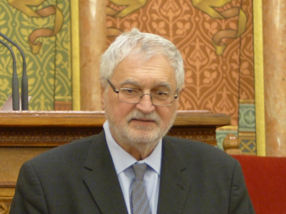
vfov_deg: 2.3
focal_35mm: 660
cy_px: 107
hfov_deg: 3.0
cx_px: 143
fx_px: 5453
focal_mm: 108
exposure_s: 1/40
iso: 400
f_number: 2.8
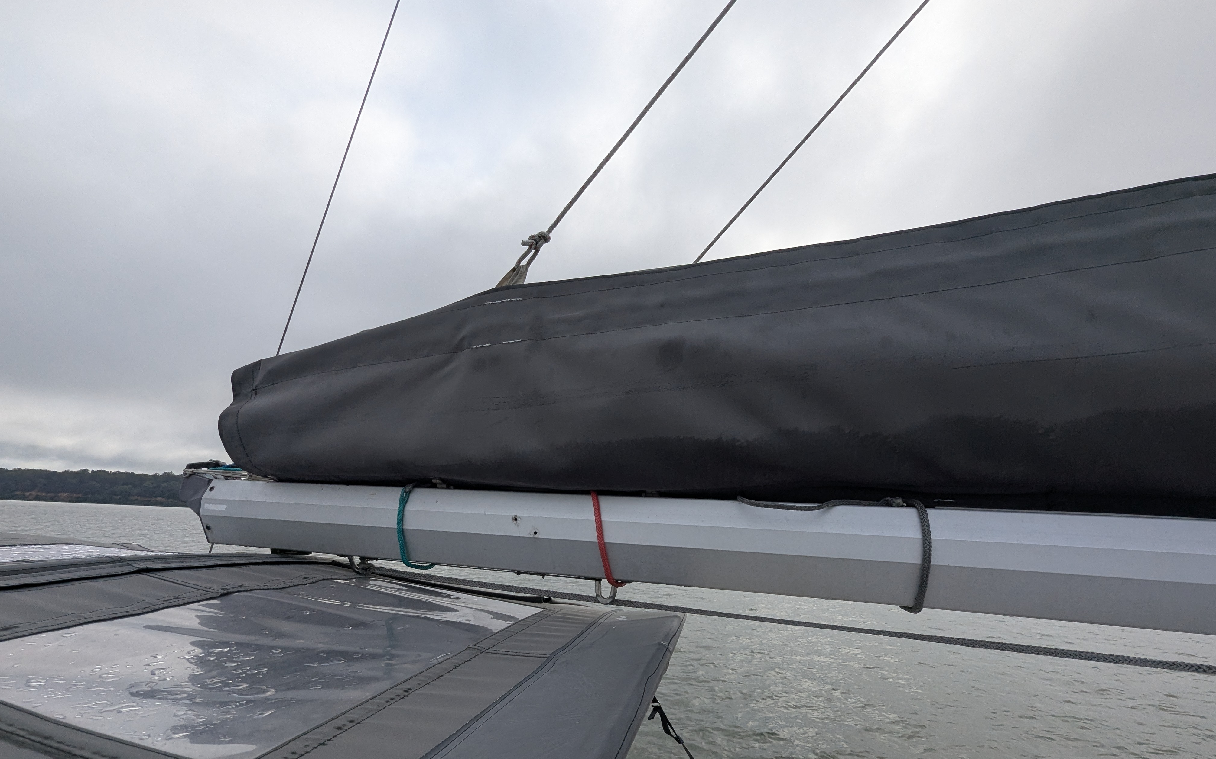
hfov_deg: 105.3
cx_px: 611
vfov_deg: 77.6
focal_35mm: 14
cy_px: 462
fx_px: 464
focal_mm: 1.95
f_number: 2.2
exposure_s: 1/1198
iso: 48
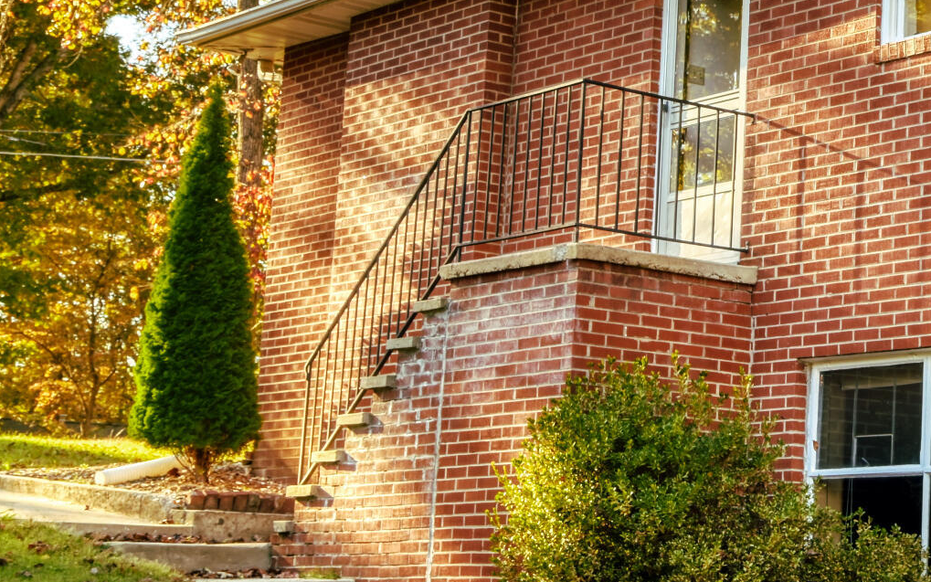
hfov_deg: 20.8
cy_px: 142
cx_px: 1113
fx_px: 2360
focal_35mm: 93
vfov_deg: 14.0
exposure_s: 1/320
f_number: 8
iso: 800
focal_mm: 31
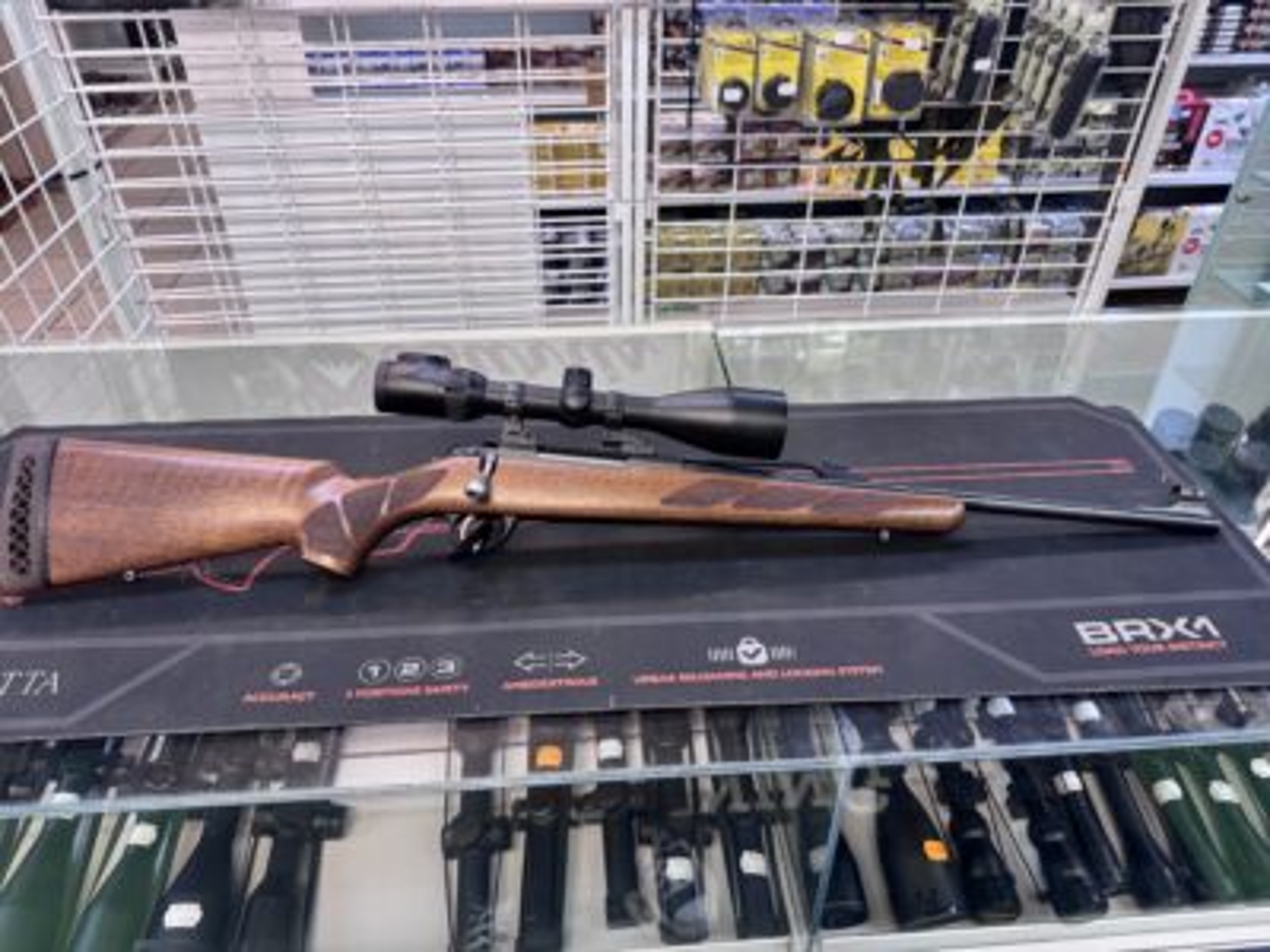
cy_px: 476
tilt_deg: -36.6
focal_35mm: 24
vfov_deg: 56.8
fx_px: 881
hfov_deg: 71.6
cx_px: 635
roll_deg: +0.4
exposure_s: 1/50
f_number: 1.78
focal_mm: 6.76
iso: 160
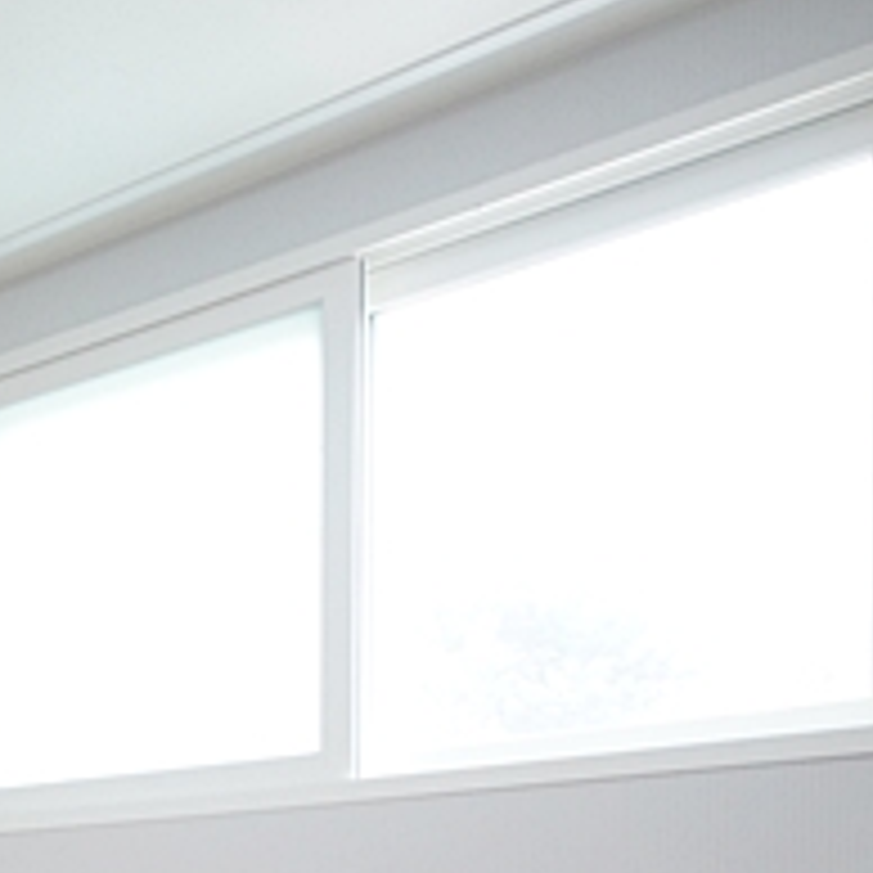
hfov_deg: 26.0
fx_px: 1648
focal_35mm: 58
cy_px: 958
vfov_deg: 27.2
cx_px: -216
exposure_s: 1/80
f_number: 4
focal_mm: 11
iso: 800
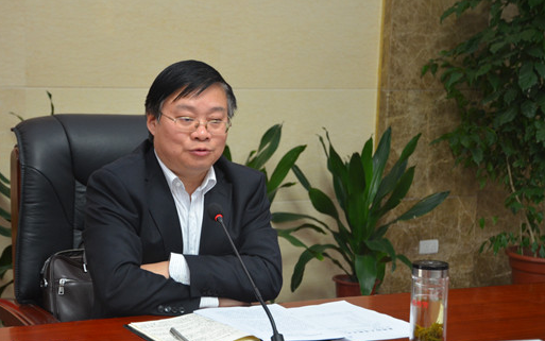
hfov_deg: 25.2
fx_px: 1218
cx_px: 227
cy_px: 200
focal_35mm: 82
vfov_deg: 15.9
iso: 800
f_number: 5
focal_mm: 46
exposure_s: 1/40
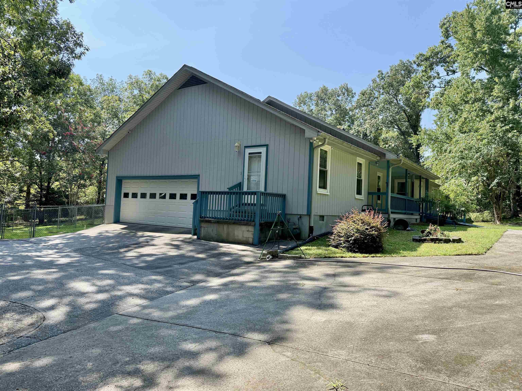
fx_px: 362
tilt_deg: +2.3
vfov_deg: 56.8
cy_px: 196
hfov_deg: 71.6
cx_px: 261
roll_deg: -1.5
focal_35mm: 24
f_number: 1.78
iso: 100
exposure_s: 1/2053
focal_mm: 6.76
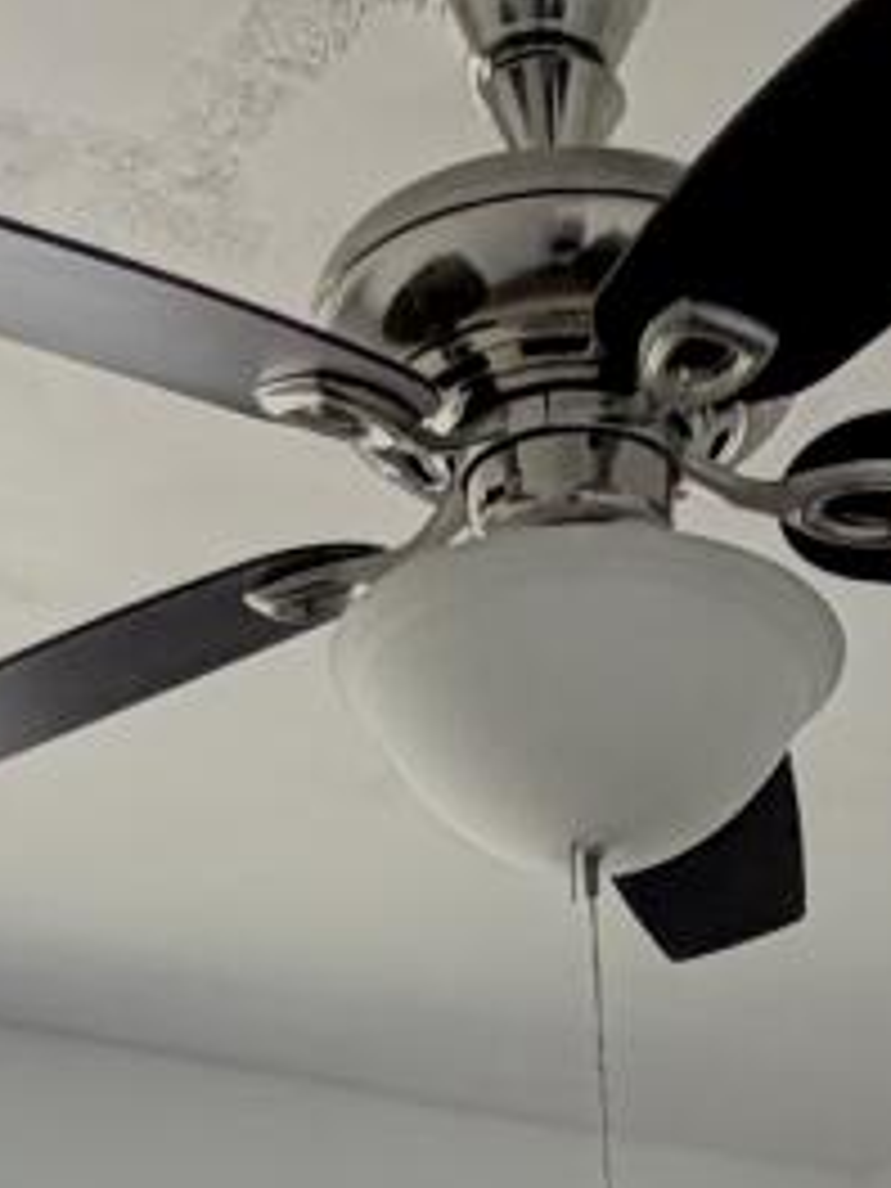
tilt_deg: -2.7
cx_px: 590
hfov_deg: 13.9
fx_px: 3638
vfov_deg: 14.5
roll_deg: +3.6
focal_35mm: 106
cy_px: 2547
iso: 64
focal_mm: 2.22
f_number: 2.2
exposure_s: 1/121
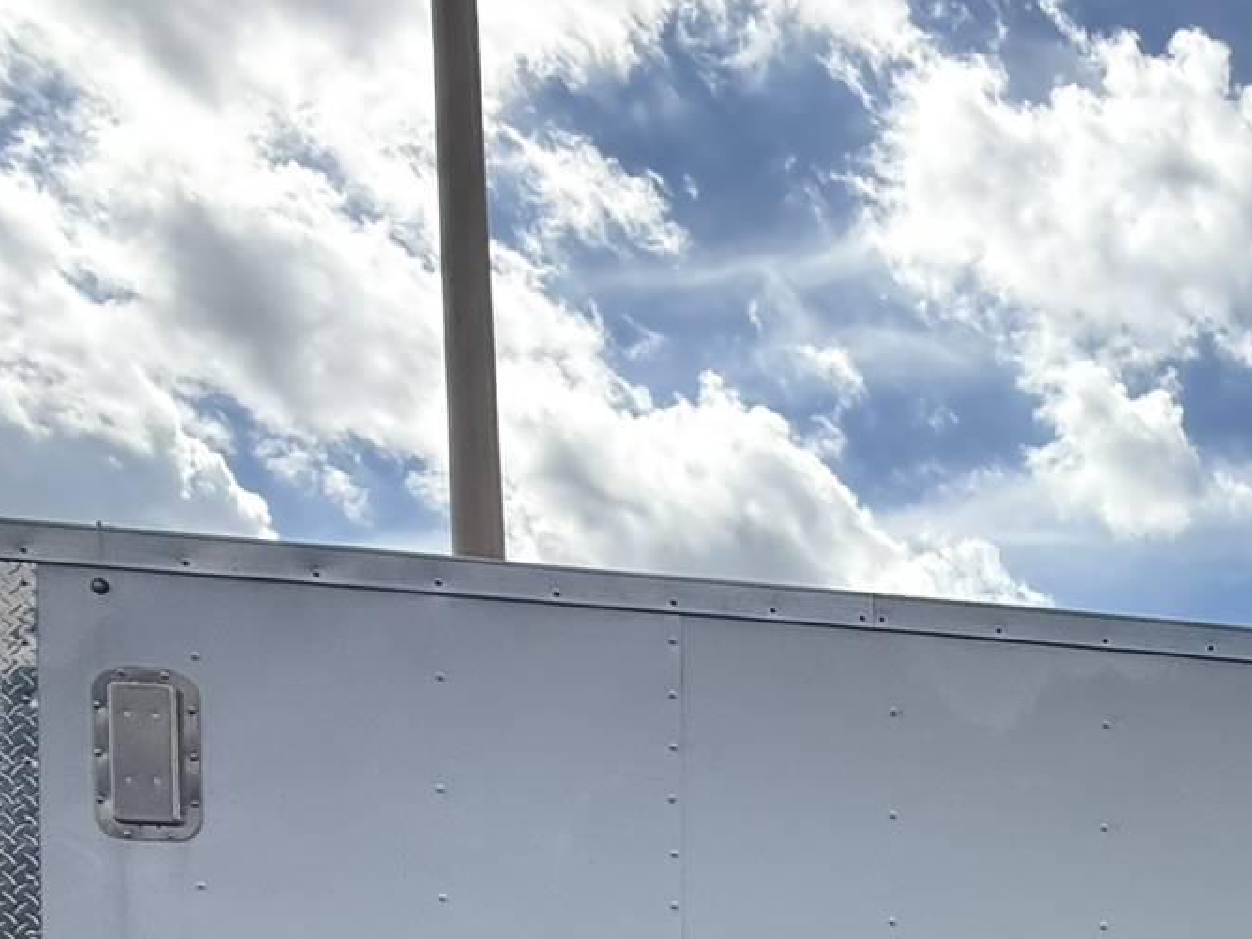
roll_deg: +0.2
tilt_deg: -2.3
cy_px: 1255
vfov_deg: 27.4
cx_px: 1370
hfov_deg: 37.0
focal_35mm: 43
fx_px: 1555
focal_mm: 2.22
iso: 50
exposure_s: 1/672
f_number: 2.2
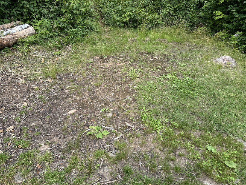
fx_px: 171
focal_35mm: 24
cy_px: 92
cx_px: 123
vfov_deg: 56.8
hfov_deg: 71.6
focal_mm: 6.86
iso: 80
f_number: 1.78
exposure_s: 1/718
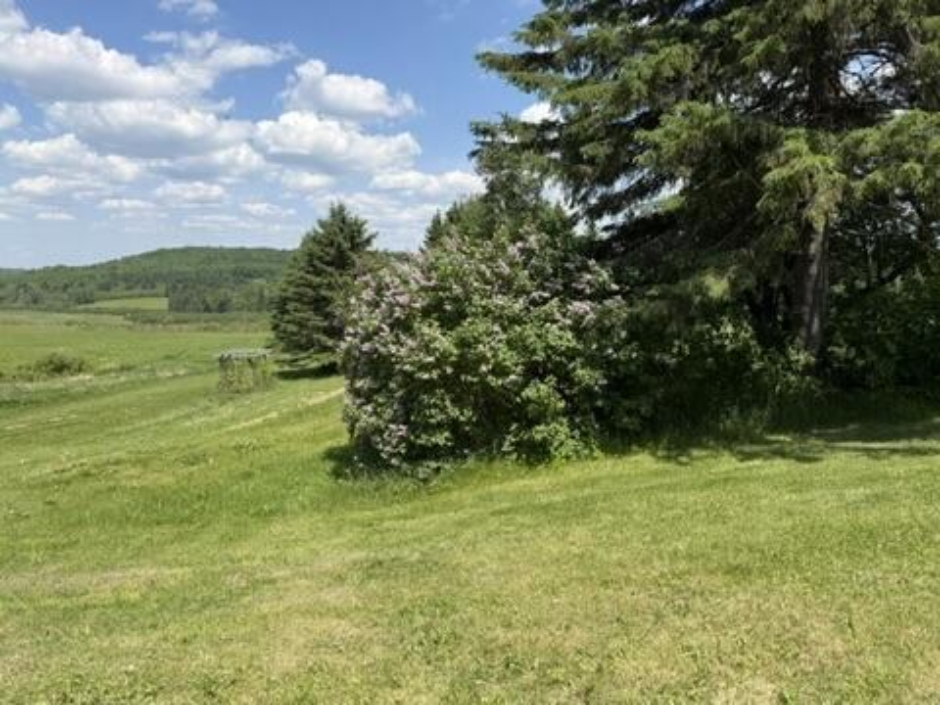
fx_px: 652
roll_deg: +0.3
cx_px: 470
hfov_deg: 71.6
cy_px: 352
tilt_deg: -7.0
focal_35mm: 24
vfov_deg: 56.8
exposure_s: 1/3425
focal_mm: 6.76
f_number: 1.78
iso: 80
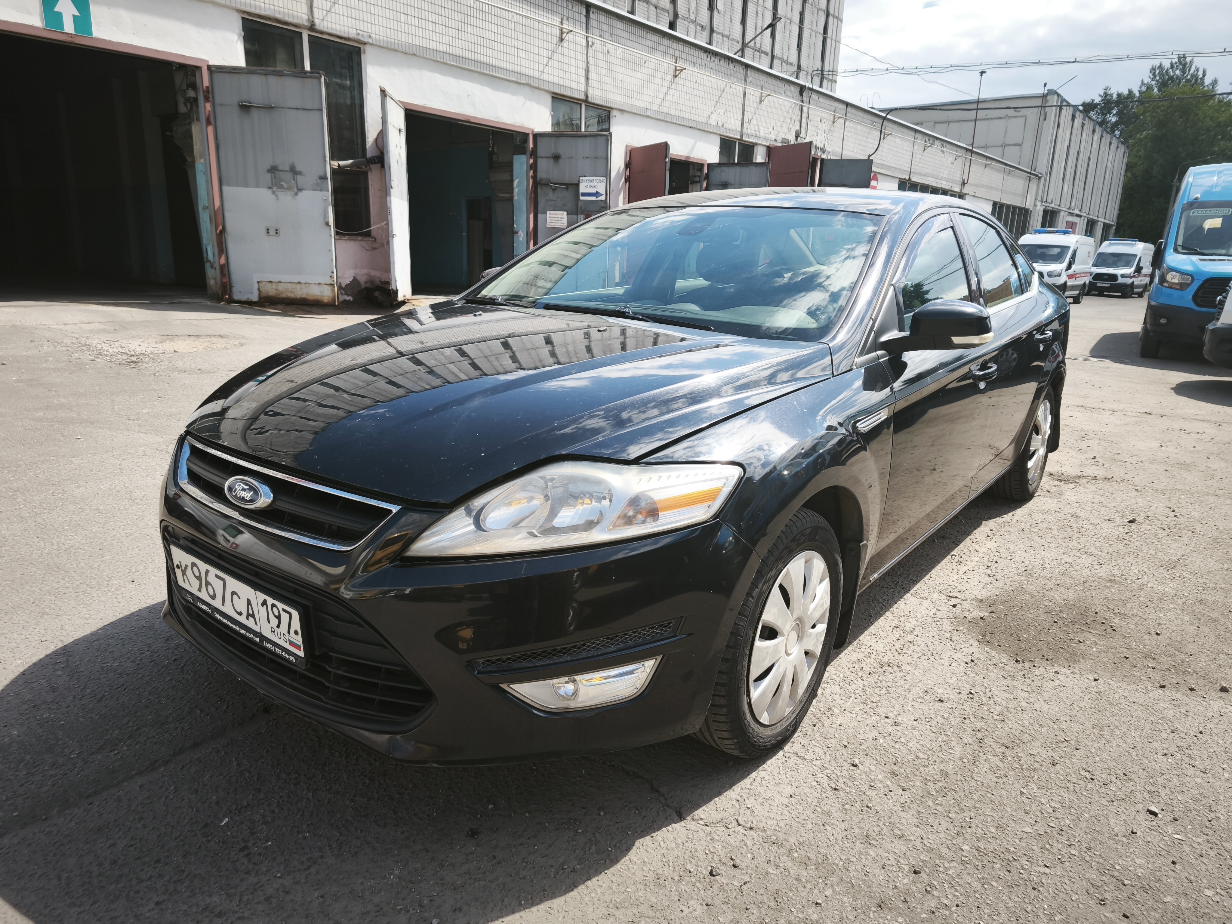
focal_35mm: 23
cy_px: 462
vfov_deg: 58.9
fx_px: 819
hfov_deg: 73.9
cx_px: 616
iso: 80
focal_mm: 5.35
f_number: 1.7
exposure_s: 1/1392
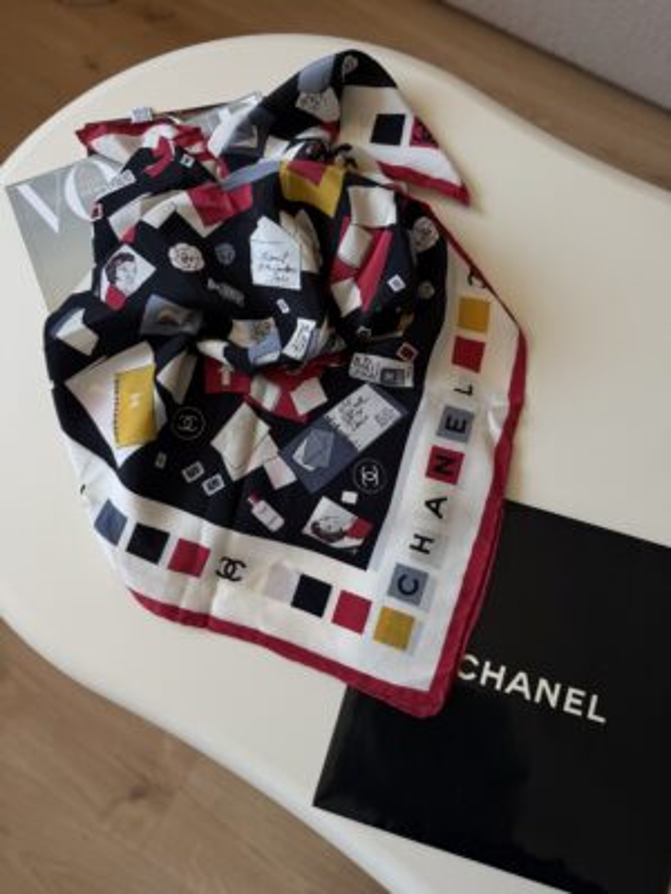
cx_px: 336
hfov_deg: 56.8
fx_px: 620
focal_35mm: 24
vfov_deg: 71.6
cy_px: 447
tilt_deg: -80.4
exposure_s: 1/278
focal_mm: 6.76
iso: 64
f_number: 1.78
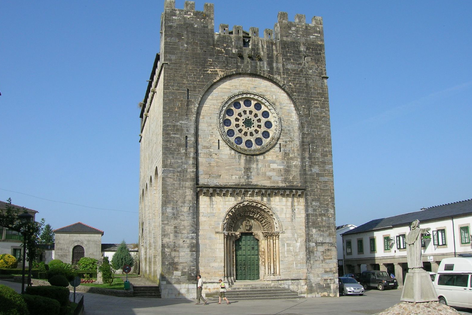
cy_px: 161
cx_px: 232
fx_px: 472
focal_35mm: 36
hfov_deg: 53.1
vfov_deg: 36.9
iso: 50
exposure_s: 1/427
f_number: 4.9
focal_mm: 5.7
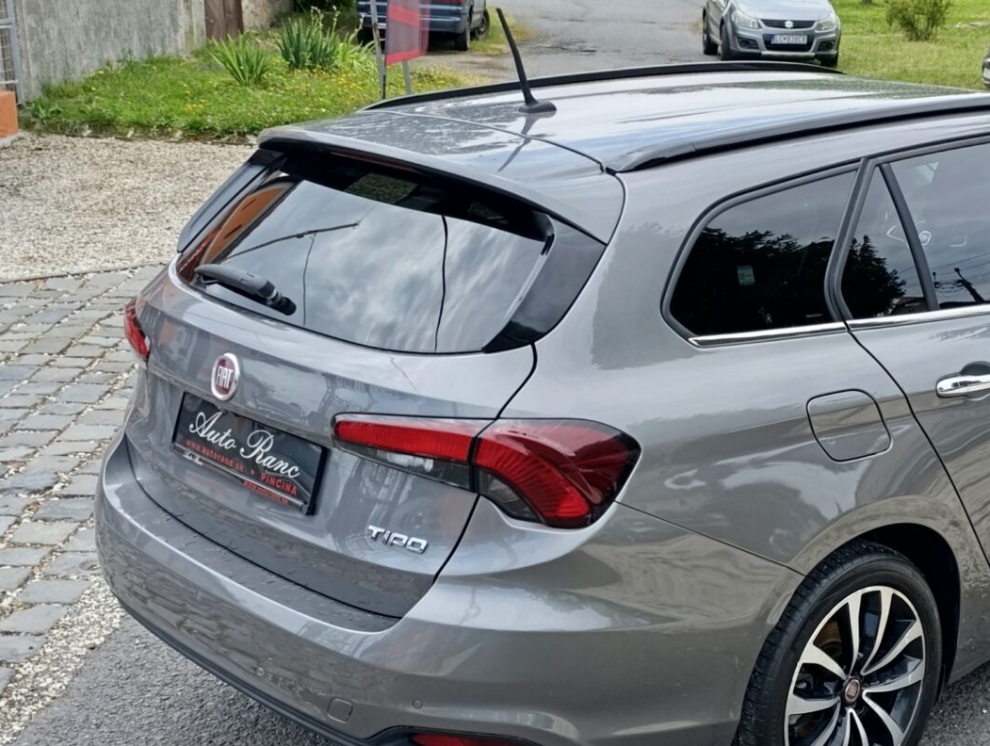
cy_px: 443
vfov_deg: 26.1
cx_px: 720
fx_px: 1604
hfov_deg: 33.7
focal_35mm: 56
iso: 50
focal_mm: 6.14
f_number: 1.6
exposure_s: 1/338
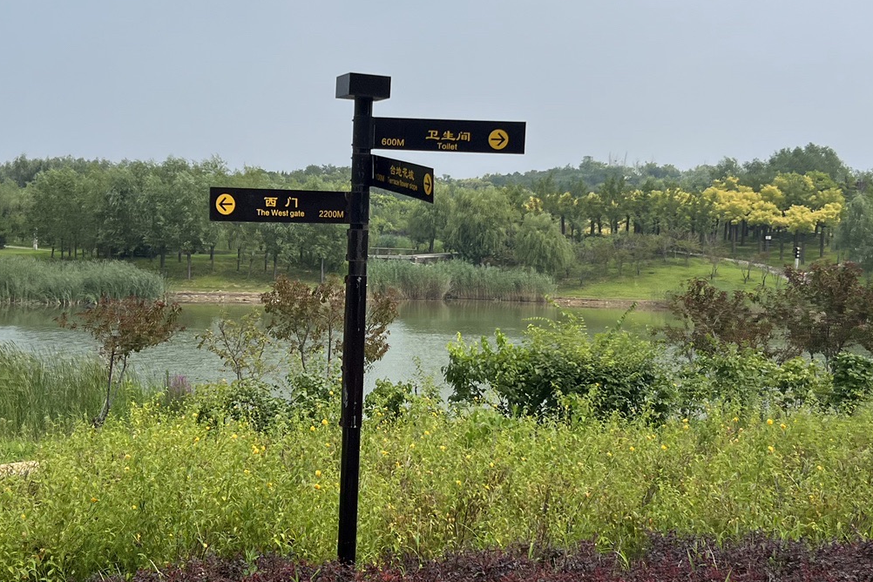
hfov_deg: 36.9
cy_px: 273
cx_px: 412
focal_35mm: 54
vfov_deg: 25.1
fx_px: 1309
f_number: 1.5
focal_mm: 5.7
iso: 50
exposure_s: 1/6211
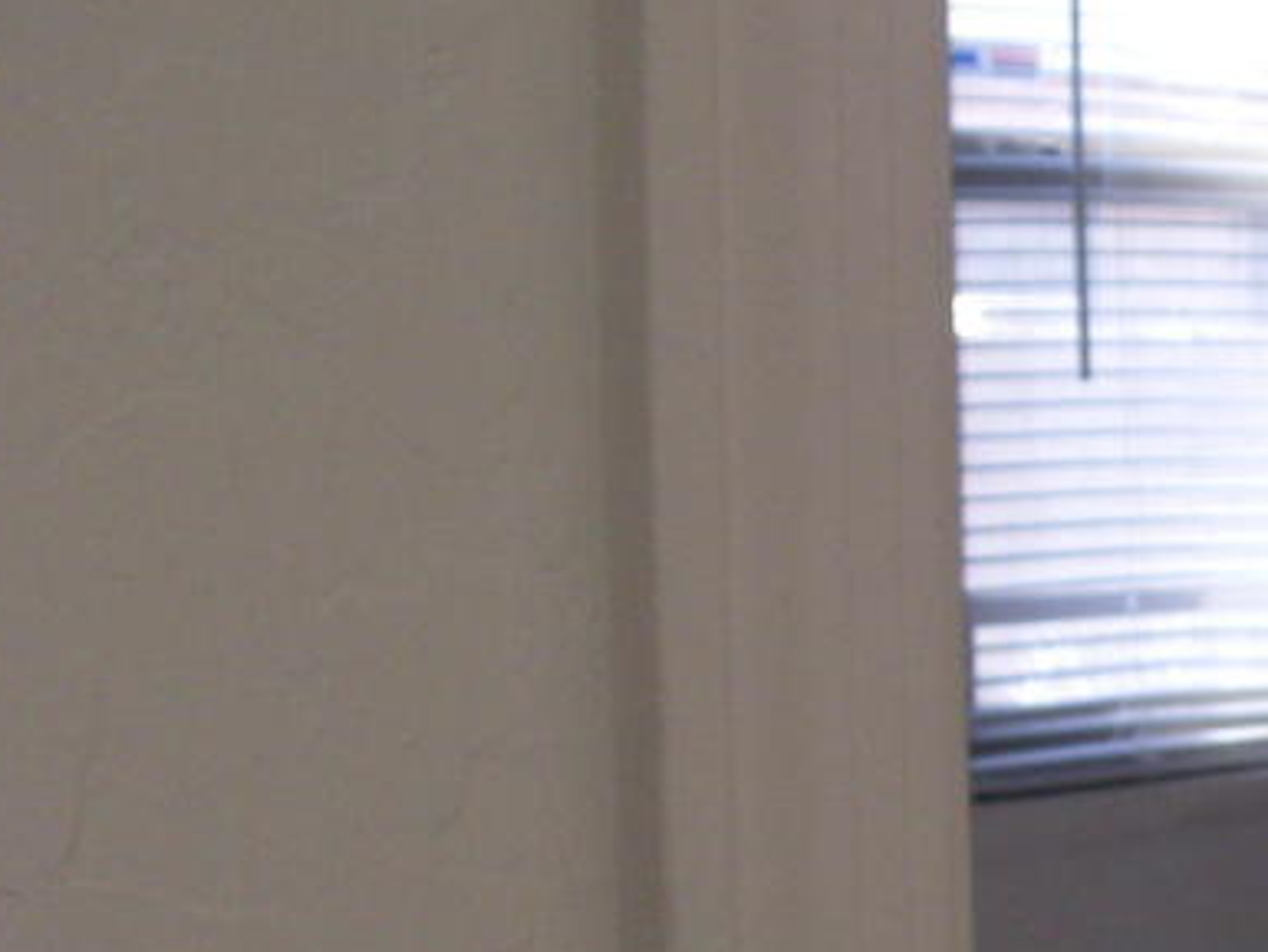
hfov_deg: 18.3
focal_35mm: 101
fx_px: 3701
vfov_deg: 14.5
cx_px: 1587
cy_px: 860
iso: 125
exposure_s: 1/60
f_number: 3.1
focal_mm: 6.3
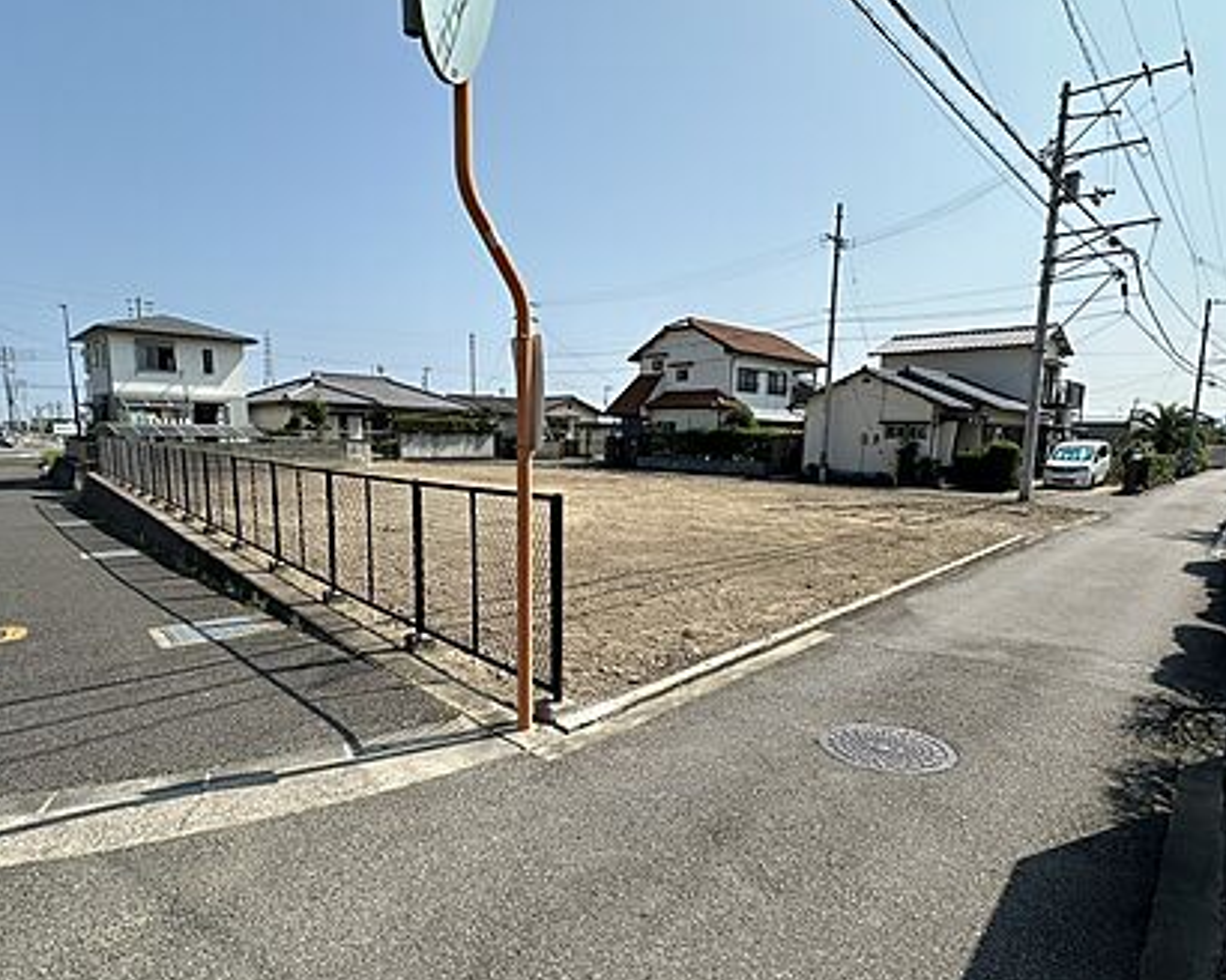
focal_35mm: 20
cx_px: 649
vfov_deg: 67.9
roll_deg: -1.1
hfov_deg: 80.3
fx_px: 726
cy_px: 547
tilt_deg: -8.1
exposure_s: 1/2451
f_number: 2.2
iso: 50
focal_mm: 2.22
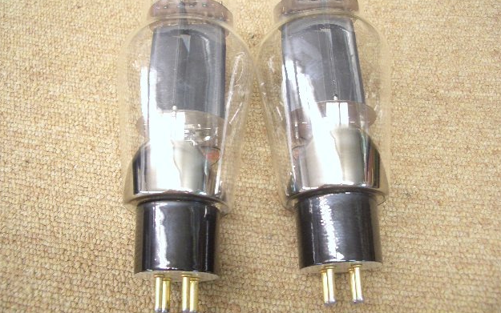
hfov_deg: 51.5
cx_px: 253
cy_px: 137
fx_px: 519
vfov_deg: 33.6
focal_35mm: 38
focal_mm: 5.8
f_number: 2.6
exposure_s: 1/10
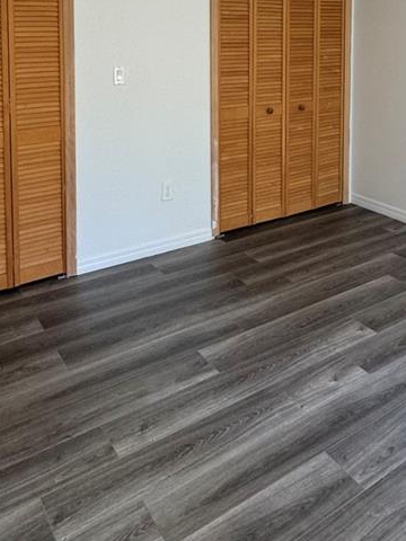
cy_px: 56
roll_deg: -0.1
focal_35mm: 35
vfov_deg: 47.4
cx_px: 258
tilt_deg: -3.2
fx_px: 547
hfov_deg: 40.4
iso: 200
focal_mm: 2.22
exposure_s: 1/99
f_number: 2.2
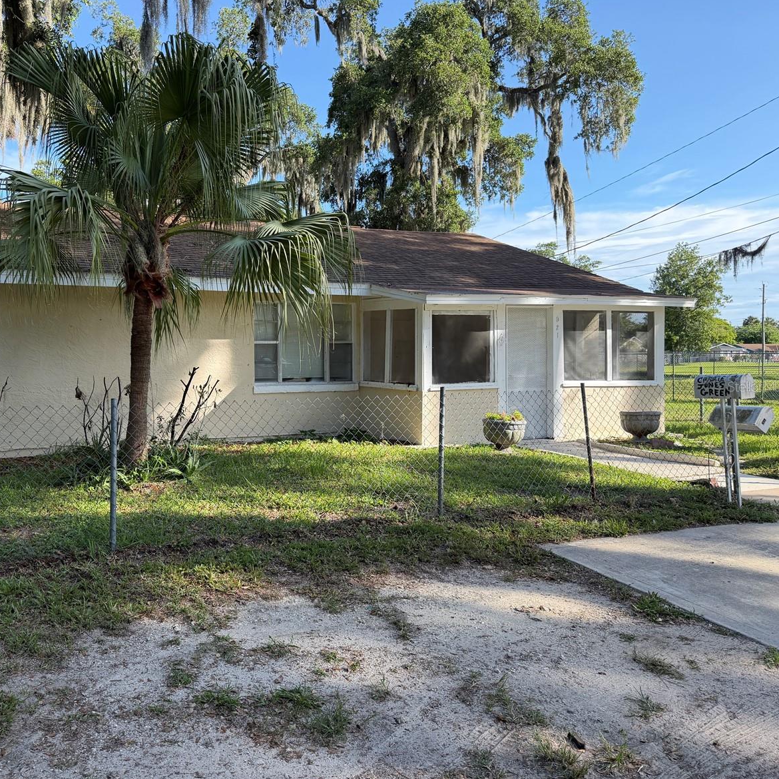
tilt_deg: -2.3
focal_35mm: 29
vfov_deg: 55.6
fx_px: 738
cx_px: 258
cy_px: 386
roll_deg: +0.3
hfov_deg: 54.5
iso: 100
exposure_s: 1/1464
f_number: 1.78
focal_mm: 6.76
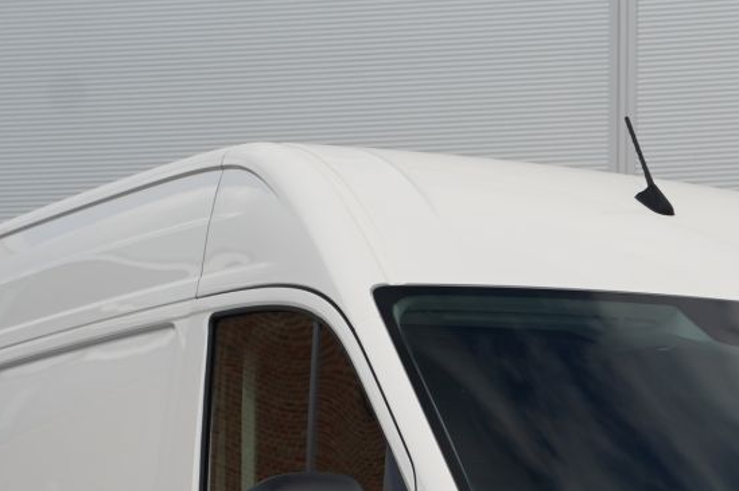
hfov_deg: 11.8
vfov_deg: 7.8
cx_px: 634
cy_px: 695
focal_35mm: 174
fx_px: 3563
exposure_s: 1/500
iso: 100
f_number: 4.5
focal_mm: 59.6
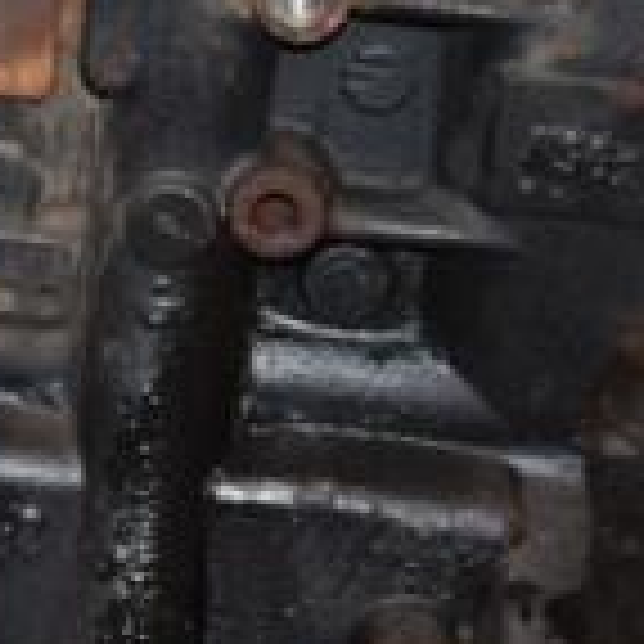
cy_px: 167
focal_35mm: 171
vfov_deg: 10.2
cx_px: -302
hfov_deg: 9.9
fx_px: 3599
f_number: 5
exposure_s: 1/60
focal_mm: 32
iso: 800
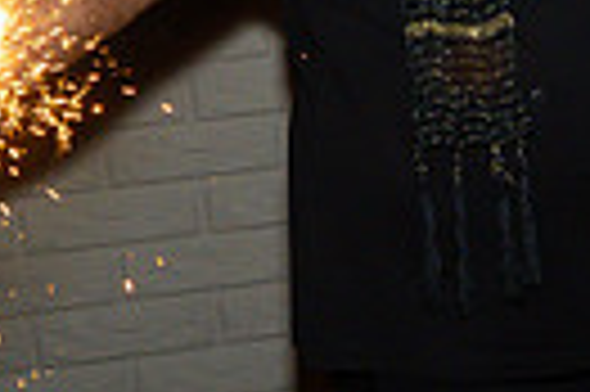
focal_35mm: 114
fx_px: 1866
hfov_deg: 16.1
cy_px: 48
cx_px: 942
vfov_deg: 11.9
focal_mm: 17
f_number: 8
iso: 640
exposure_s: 1/250
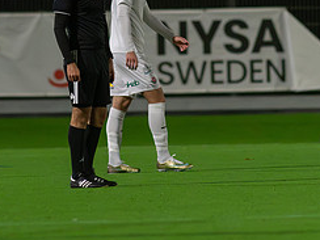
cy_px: 28
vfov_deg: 1.4
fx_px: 9827
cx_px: 79
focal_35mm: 1063
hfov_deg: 1.9
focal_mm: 300
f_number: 3.2
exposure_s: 1/800
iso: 8000
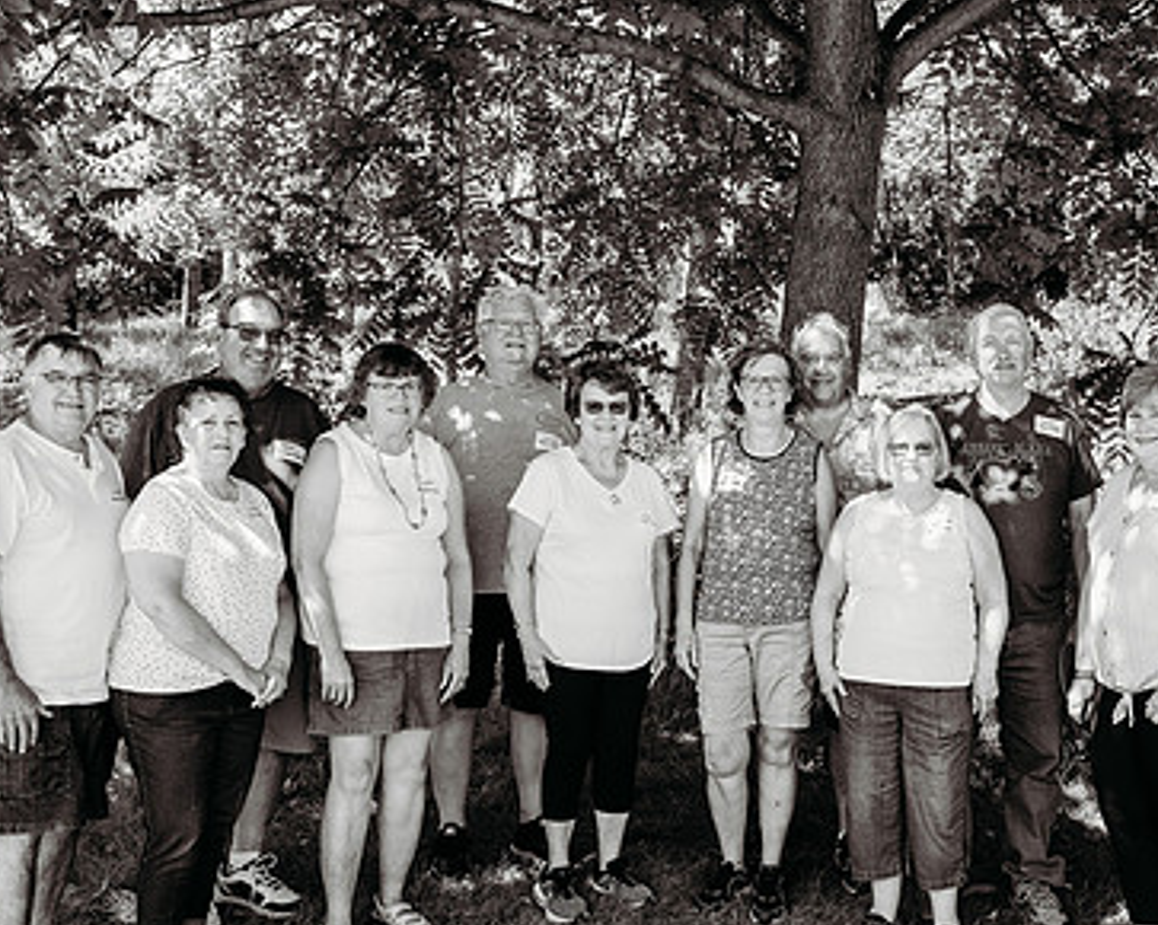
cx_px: 727
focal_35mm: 48
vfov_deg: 31.4
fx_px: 1644
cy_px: 506
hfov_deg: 38.5
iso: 200
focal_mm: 29.5
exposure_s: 1/200
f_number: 4.5
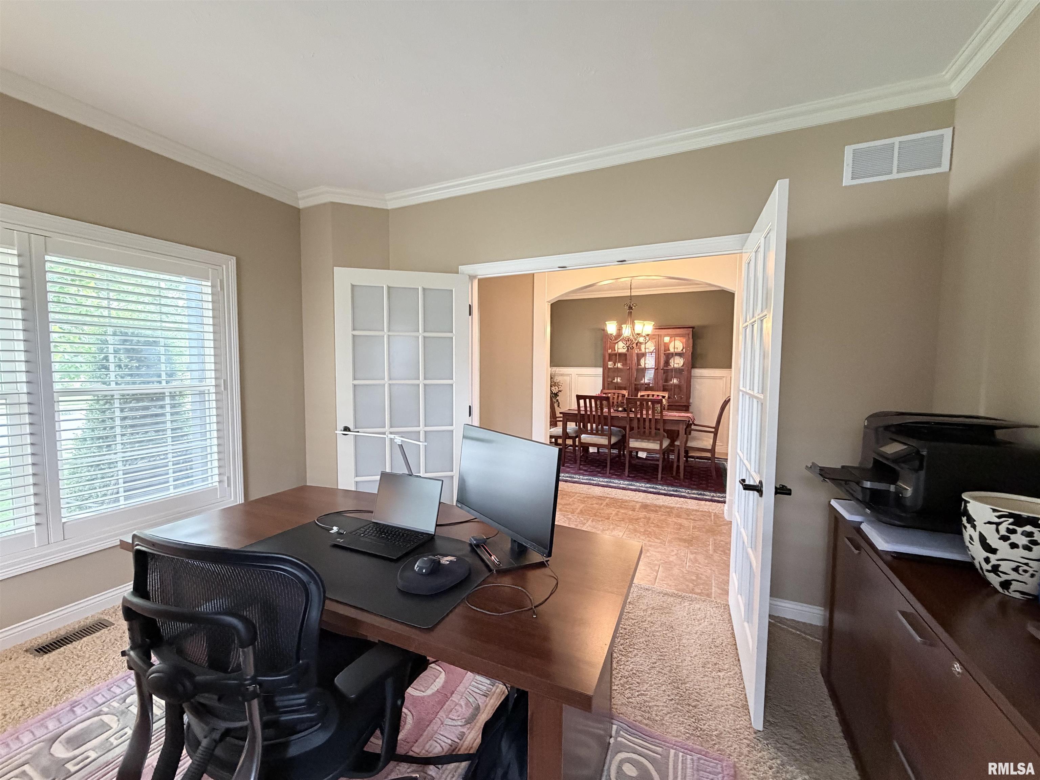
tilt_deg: -4.1
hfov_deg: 102.1
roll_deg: +0.6
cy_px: 390
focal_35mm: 14
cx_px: 520
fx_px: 421
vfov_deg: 85.7
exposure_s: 1/60
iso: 500
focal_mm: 2.22
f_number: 2.2
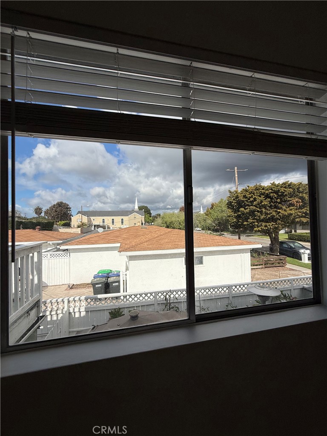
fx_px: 176
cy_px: 218
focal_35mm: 14
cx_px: 164
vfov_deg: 102.1
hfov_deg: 85.7
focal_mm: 2.22
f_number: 2.2
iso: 50
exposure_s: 1/5155
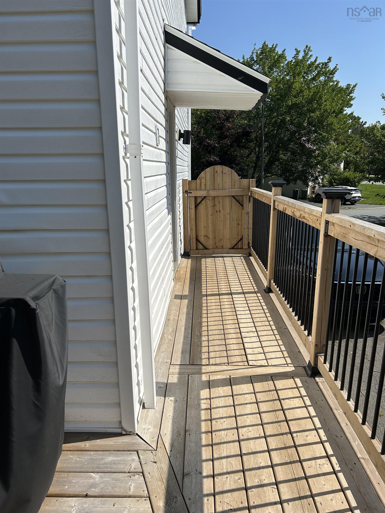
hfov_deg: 53.1
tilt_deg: -12.7
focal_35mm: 26
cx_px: 192
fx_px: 386
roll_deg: +0.2
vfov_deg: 67.3
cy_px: 256
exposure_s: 1/6993
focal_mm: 5.7
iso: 50
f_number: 1.5
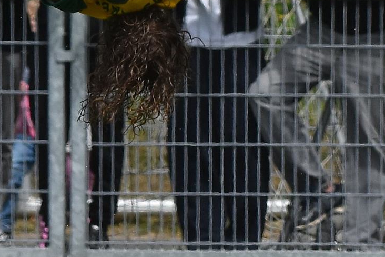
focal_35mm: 708
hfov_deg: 2.9
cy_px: 17
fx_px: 7571
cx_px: 187
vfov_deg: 1.9
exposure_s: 1/2500
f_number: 4
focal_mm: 180
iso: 250
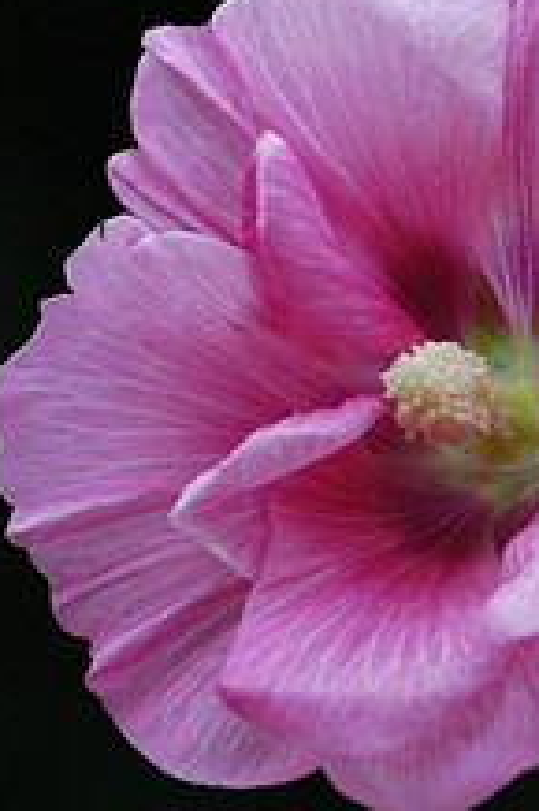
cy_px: 458
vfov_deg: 3.5
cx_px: 426
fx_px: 13248
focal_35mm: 589
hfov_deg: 2.3
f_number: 5.6
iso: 1400
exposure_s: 1/3000
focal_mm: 190
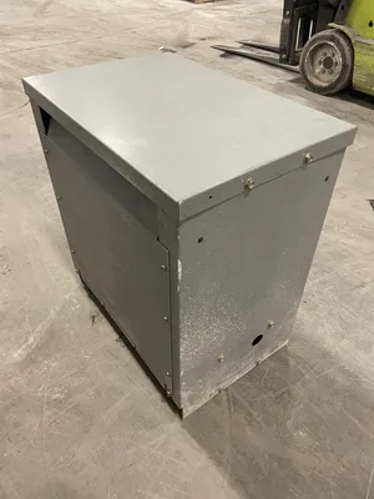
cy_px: 250
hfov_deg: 53.1
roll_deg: -1.5
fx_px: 375
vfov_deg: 67.3
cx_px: 187
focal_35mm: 26
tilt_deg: -41.1
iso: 400
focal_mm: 4.2
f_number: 1.6
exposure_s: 1/60
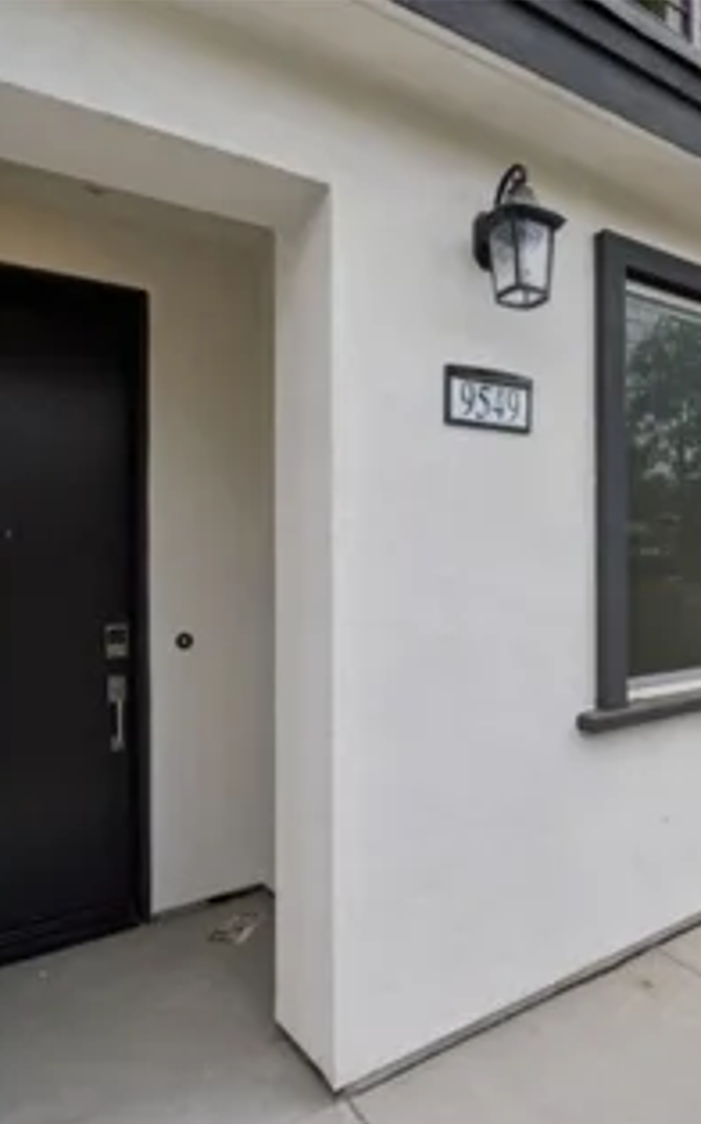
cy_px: 569
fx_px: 789
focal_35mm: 26
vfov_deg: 70.9
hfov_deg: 46.2
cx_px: 528
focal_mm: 16.5
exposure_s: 1/320
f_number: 8
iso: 125
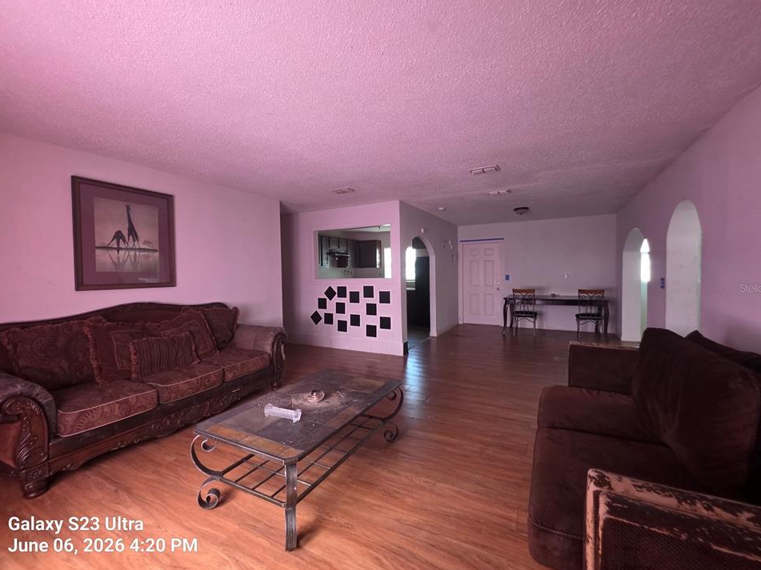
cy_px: 288
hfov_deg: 102.1
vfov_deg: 85.7
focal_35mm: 14
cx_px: 378
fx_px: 308
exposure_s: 1/60
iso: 160
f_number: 1.9
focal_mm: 2.2
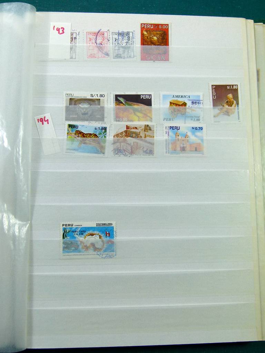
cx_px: 132
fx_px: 347
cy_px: 176
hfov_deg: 41.8
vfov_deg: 54.0
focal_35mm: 34
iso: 100
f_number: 4
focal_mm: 6.1
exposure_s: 1/125
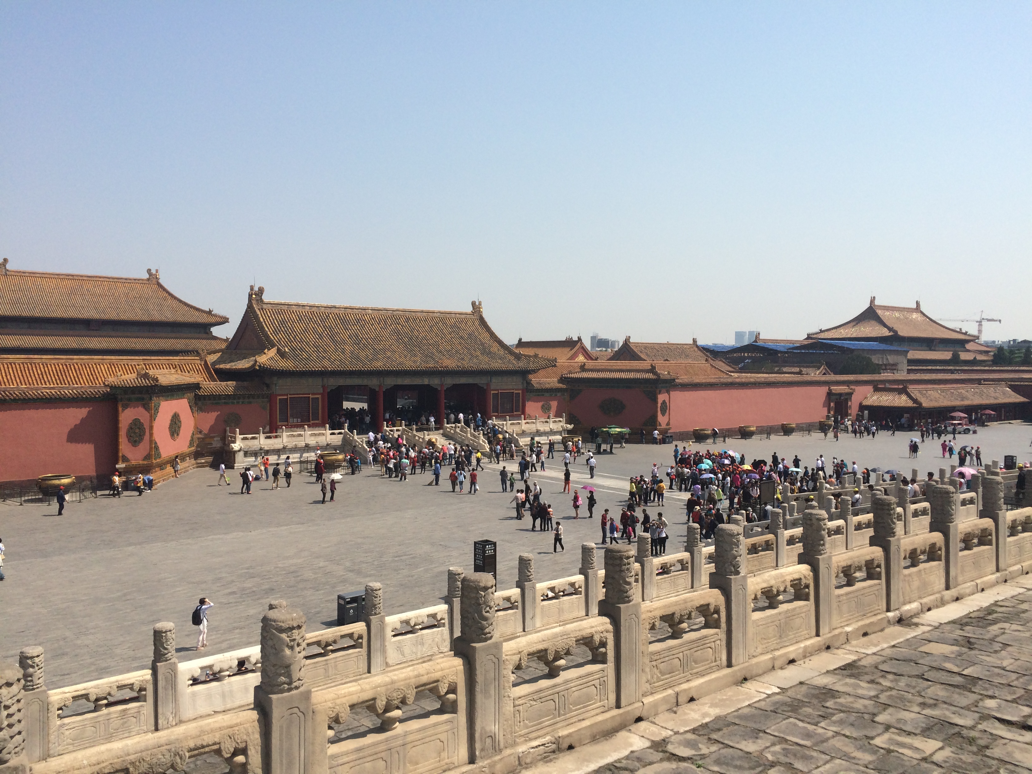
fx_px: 865
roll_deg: -0.5
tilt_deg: -4.2
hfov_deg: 61.7
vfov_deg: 48.2
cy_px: 387
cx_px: 516
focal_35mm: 29
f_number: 2.2
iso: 32
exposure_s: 1/3731
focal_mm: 4.15
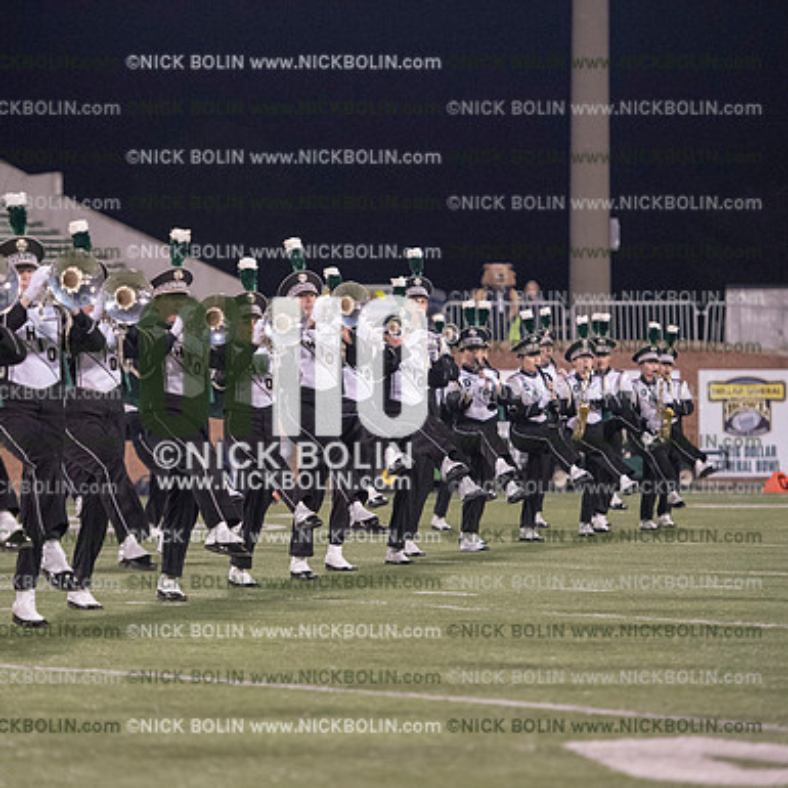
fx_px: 4456
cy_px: 394
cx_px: 282
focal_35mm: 173
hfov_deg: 10.1
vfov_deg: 10.1
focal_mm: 135
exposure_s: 1/1250
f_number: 3.2
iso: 5000
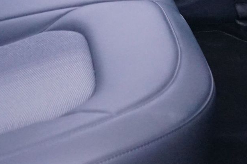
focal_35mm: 125
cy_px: -85
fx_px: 857
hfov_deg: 16.3
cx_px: 56
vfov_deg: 10.6
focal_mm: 31
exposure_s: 1/15
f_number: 4
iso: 3200
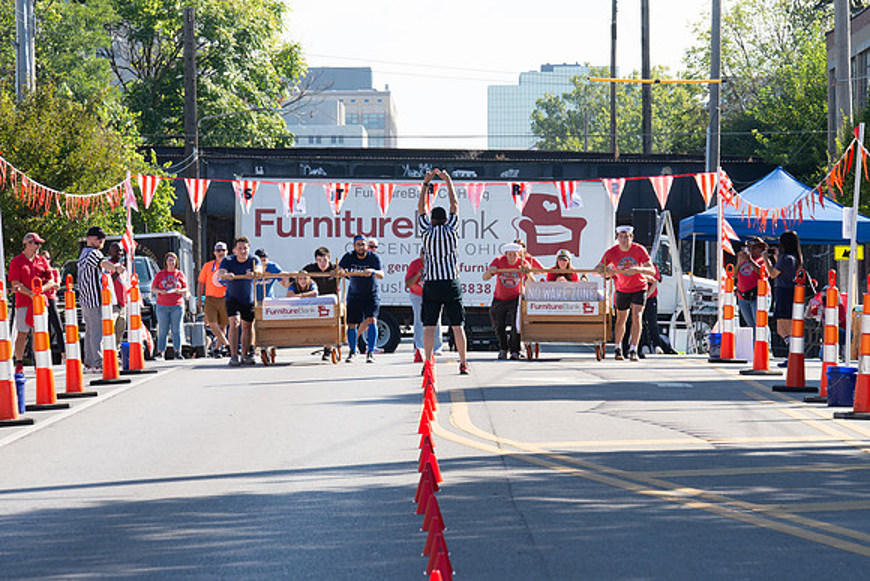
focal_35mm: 175
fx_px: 4238
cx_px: 461
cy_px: 256
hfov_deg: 11.7
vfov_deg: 7.8
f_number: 9
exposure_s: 1/250
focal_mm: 155
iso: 200
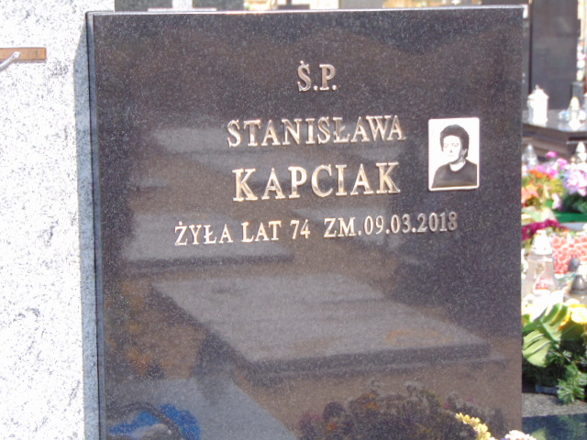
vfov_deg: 13.7
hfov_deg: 18.2
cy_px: 220
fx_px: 1831
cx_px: 294
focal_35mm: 108
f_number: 10.1
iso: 80
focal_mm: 19.4
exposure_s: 1/320
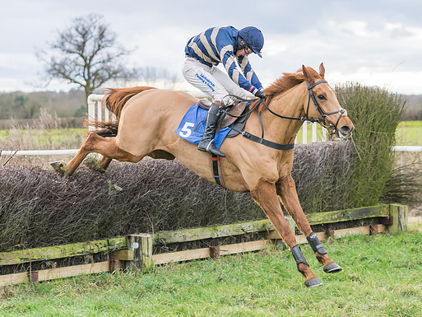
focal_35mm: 127
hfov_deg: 15.5
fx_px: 1549
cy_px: 104
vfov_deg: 11.7
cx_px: 230
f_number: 2.8
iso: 800
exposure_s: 1/1000
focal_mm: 80
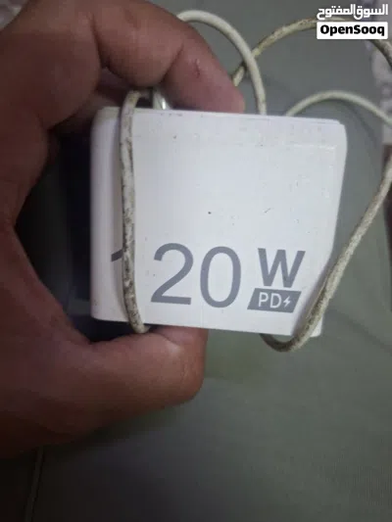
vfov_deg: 73.9
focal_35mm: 23
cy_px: 261
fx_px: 347
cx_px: 196
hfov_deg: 58.9
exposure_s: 1/33
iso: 400
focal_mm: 5.54
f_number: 1.8
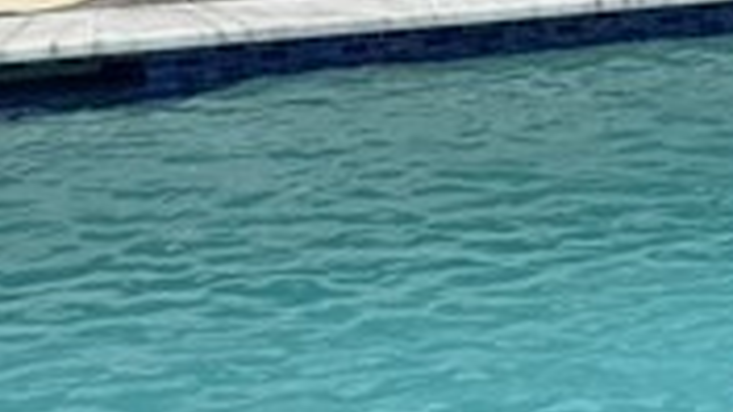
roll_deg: -0.8
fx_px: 2954
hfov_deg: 11.5
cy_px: -46
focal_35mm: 152
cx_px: 1795
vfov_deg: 7.9
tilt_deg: -12.0
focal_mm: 6.76
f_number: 1.78
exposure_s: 1/4673
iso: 80
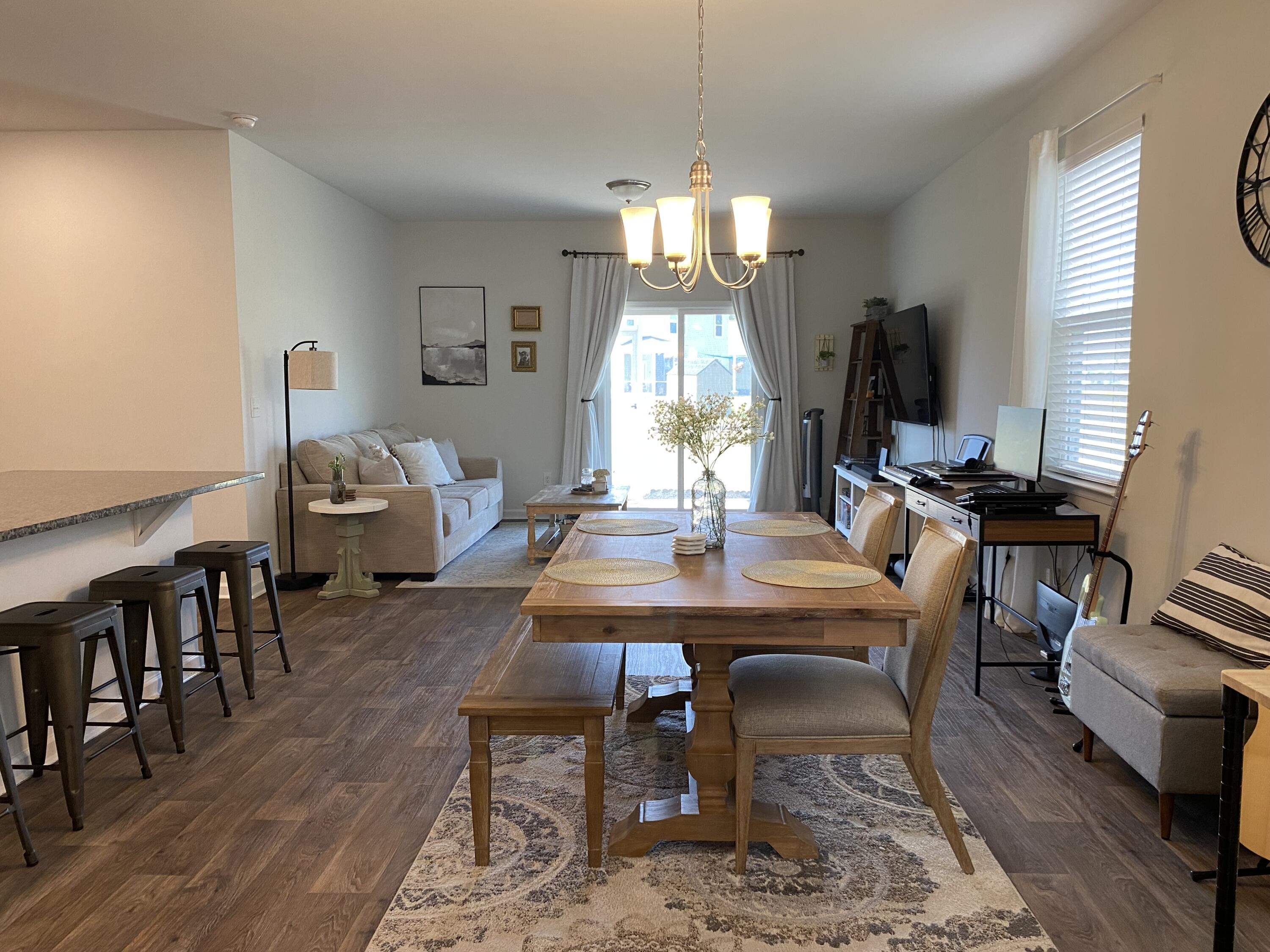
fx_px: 954
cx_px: 635
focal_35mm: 26
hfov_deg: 67.3
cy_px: 476
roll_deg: -1.0
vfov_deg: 53.1
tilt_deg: -6.2
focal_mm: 4.25
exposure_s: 1/60
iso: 100
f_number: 1.8
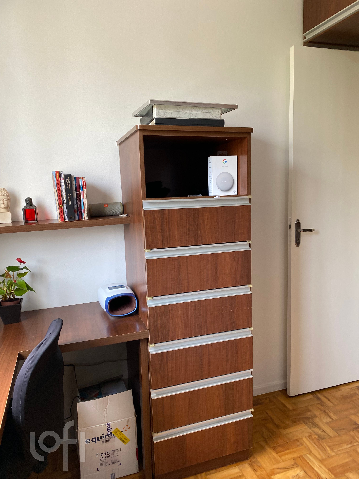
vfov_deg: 67.3
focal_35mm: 26
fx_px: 360
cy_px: 240
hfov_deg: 53.1
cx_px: 180
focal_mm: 4.25
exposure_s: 1/121
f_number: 1.8
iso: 100
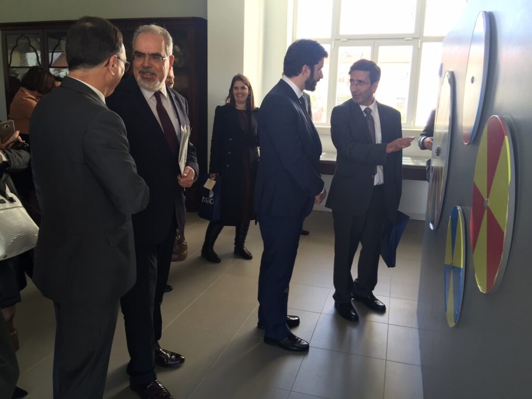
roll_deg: -1.6
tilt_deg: -10.8
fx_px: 446
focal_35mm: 29
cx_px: 266
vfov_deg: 48.2
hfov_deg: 61.7
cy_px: 200
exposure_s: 1/50
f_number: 2.2
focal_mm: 4.15
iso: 40
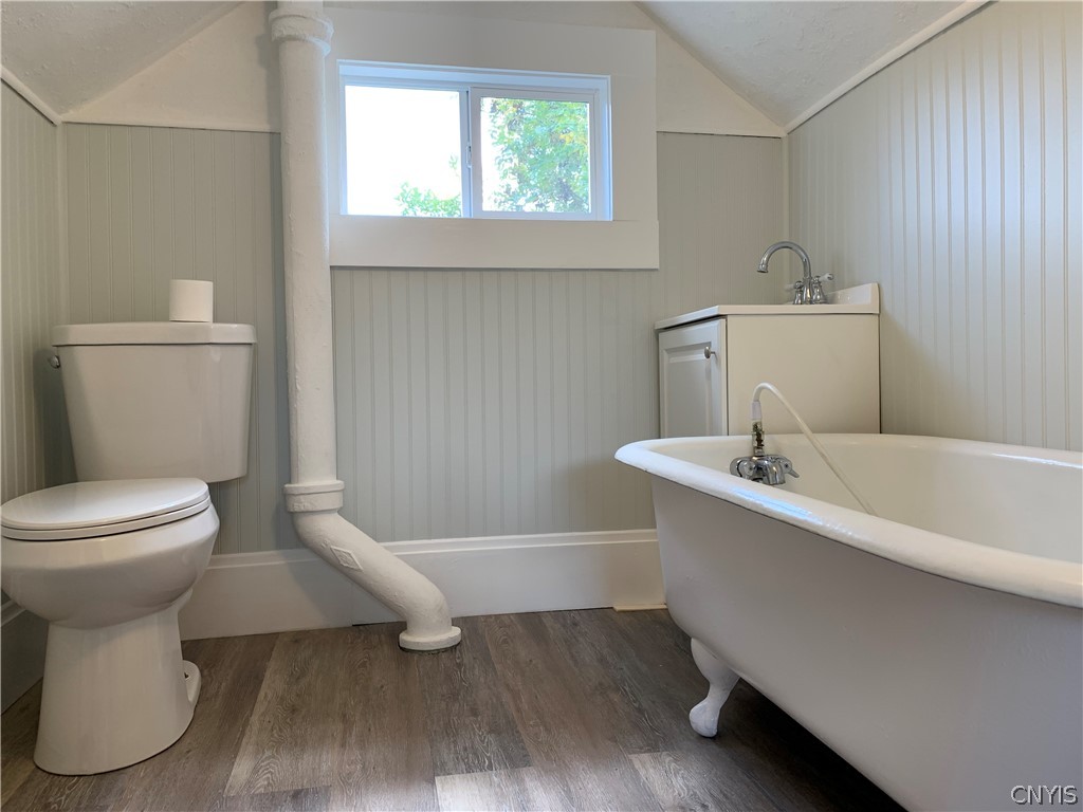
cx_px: 542
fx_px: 813
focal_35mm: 26
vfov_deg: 53.1
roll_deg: +1.4
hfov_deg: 67.3
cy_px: 406
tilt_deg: -1.0
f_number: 1.8
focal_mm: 4.25
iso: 64
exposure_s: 1/120
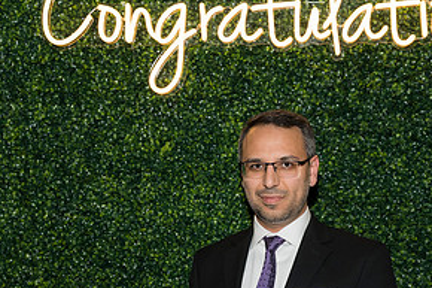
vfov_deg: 16.8
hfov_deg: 25.2
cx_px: 293
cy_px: 263
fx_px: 959
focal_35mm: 80
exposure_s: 1/160
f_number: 5
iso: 640
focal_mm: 40
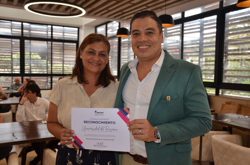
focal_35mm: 34
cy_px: 82
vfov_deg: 38.2
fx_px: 239
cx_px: 125
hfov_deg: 55.2
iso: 400
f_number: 4
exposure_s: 1/160
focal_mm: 23
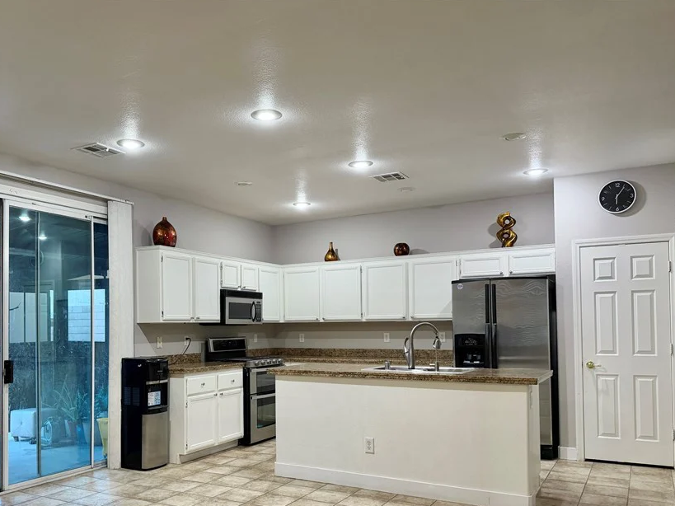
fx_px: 585
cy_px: 312
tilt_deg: +1.2
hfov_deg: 59.6
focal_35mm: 30
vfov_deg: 46.4
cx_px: 279
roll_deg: +0.4
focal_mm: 6.76
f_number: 1.78
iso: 200
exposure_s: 1/60
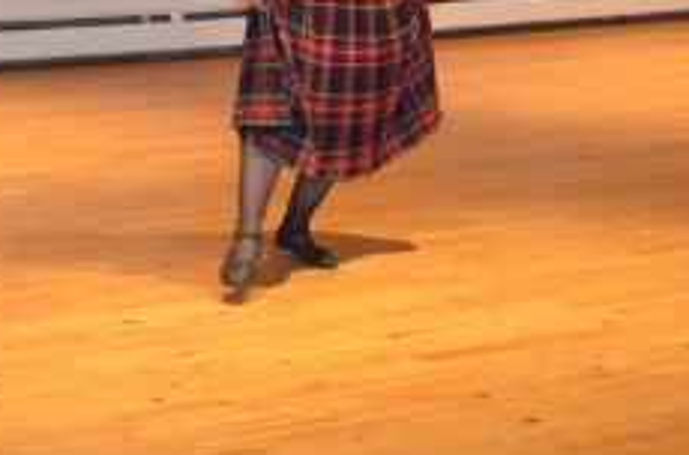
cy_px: -54
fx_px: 2787
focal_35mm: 146
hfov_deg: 13.8
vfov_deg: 9.2
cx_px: -93
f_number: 4
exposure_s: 1/60
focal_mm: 28
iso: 2000
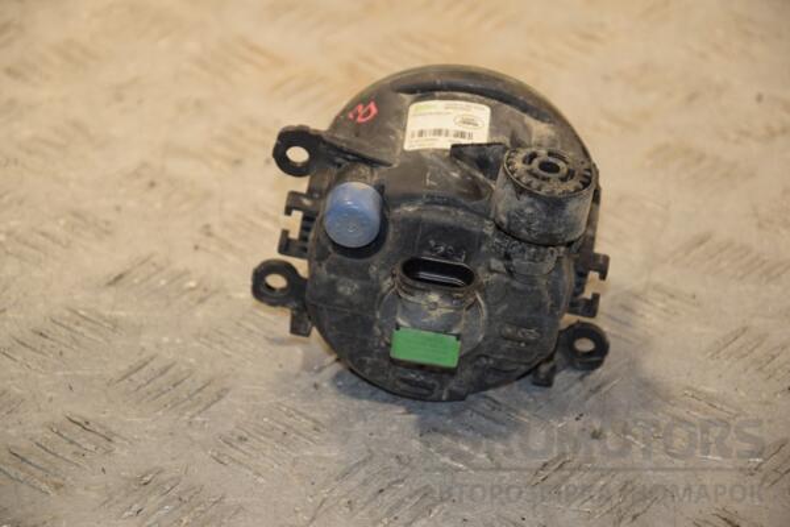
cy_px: 264
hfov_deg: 13.0
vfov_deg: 8.7
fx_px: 3456
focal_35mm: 158
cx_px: 395
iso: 800
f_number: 6.3
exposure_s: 1/200
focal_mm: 105
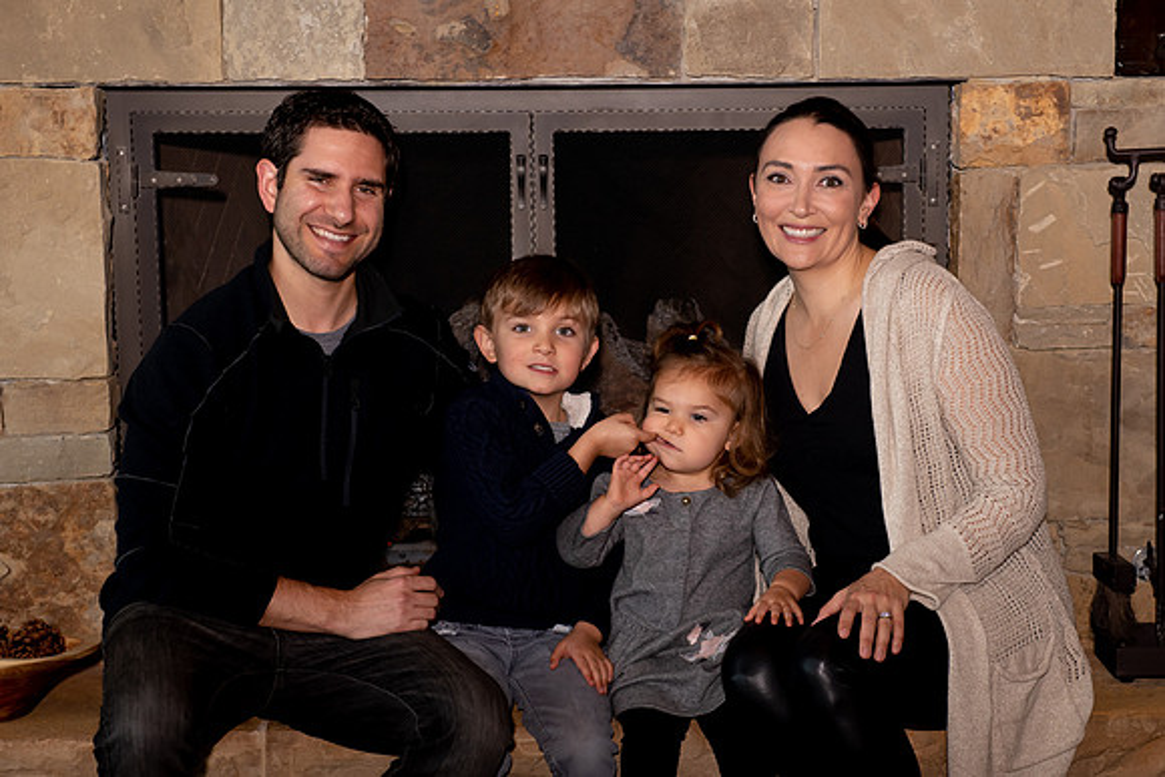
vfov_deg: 14.5
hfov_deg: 21.5
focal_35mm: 94
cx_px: 679
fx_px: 3058
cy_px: 513
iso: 500
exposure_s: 1/250
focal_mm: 66
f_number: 4
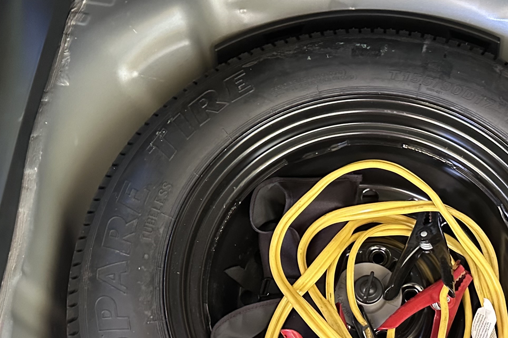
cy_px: 224
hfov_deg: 37.8
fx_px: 734
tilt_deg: -63.2
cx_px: 337
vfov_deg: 25.9
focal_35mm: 52
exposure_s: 1/46
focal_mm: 6.86
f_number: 1.78
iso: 1000
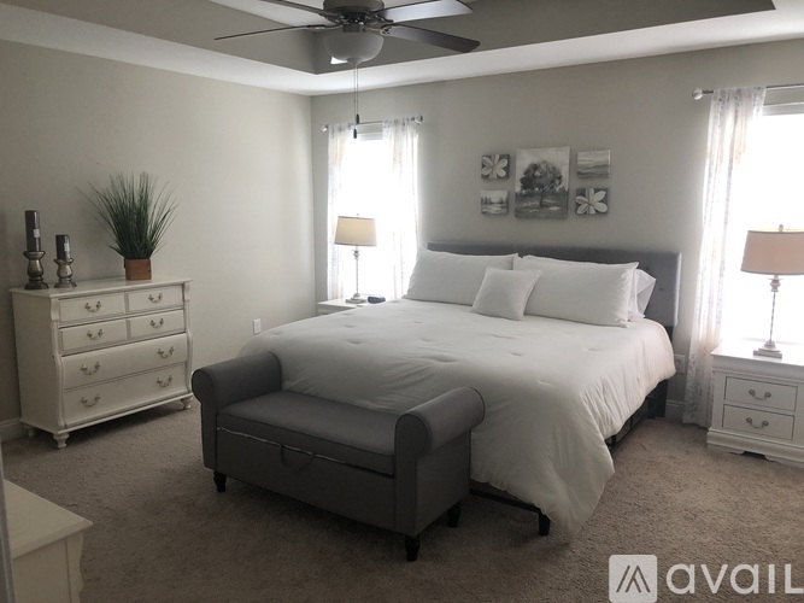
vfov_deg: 49.7
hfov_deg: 63.5
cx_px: 402
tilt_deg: -8.8
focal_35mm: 28
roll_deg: +0.4
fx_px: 650
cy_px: 302
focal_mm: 3.99
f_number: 1.8
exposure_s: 1/30
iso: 25
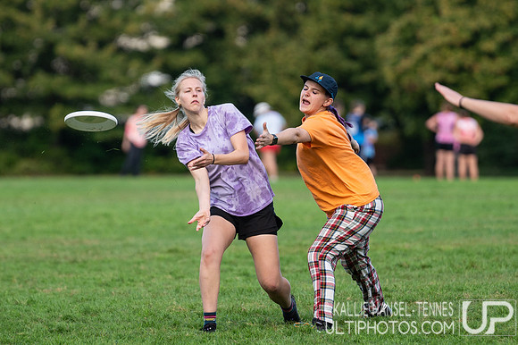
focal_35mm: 476
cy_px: 179
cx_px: 255
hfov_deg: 4.3
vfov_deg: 2.9
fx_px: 6850
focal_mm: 200
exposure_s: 1/1600
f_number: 2.8
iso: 320
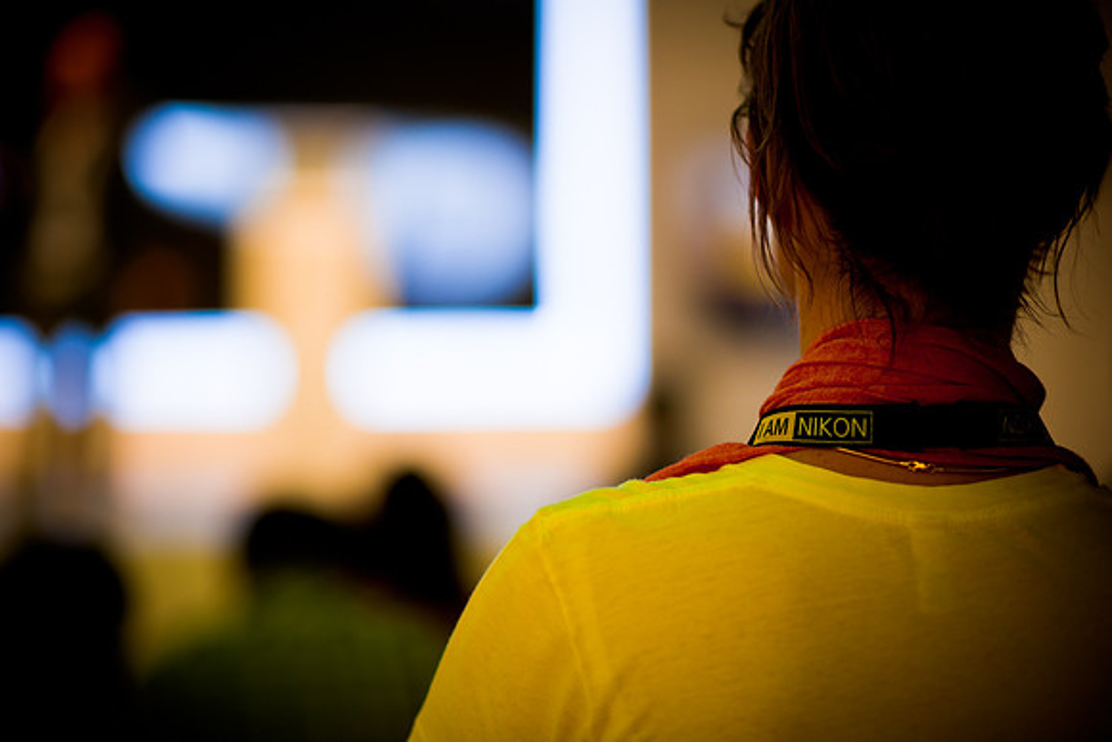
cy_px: 371
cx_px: 556
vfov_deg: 16.1
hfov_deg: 23.9
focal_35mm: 85
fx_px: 2626
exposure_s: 1/400
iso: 200
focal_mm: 85
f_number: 1.4
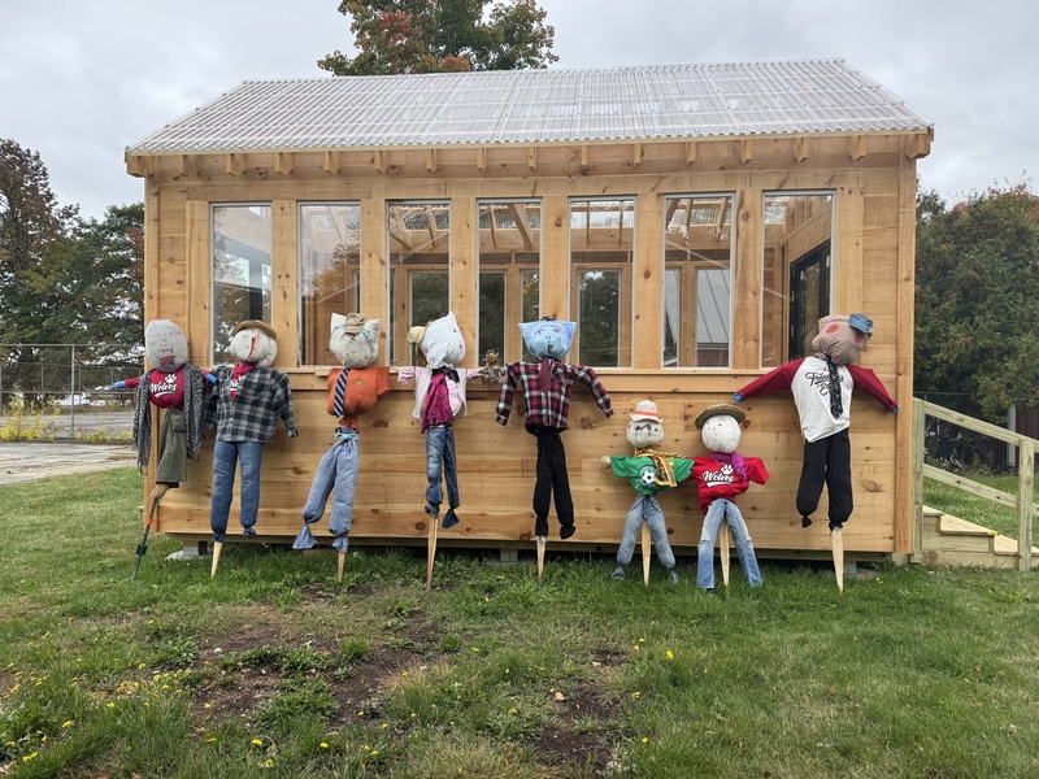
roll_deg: -0.3
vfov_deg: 56.8
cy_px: 390
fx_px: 720
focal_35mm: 24
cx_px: 520
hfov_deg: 71.6
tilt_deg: -0.6
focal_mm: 6.76
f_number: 1.78
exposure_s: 1/864
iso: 80
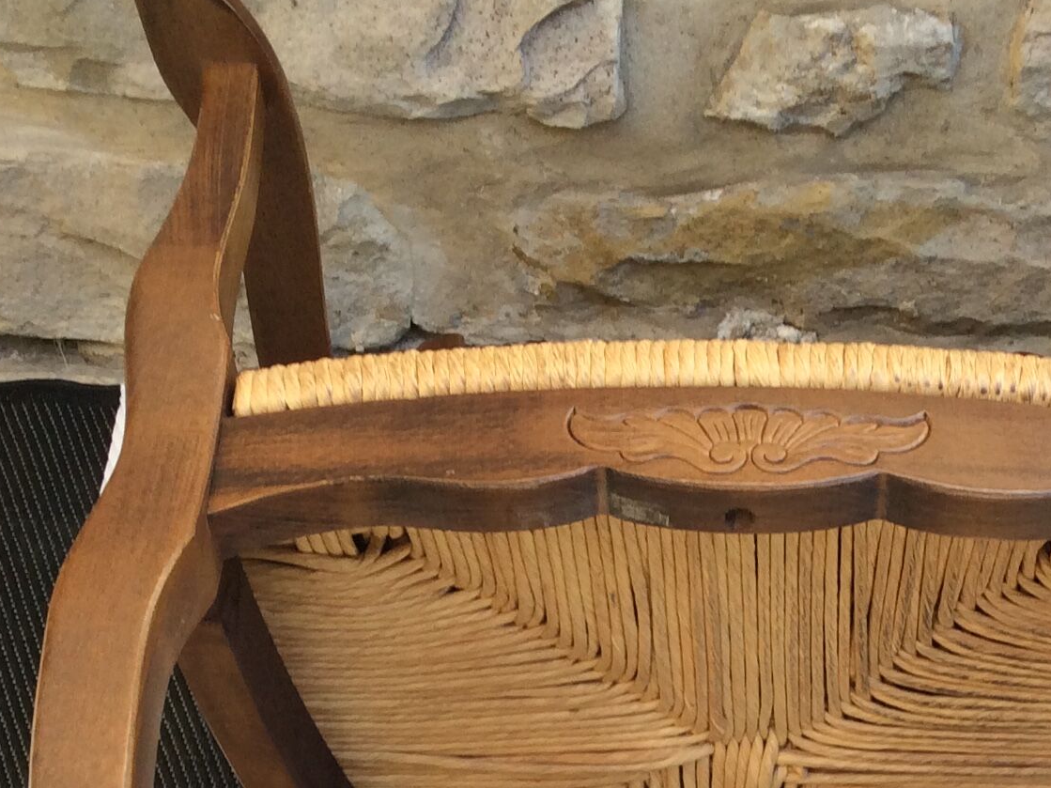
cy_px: 834
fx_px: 2247
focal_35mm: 74
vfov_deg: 19.2
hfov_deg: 26.0
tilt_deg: -52.2
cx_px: 792
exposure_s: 1/108
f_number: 2.4
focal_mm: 3.3
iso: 32
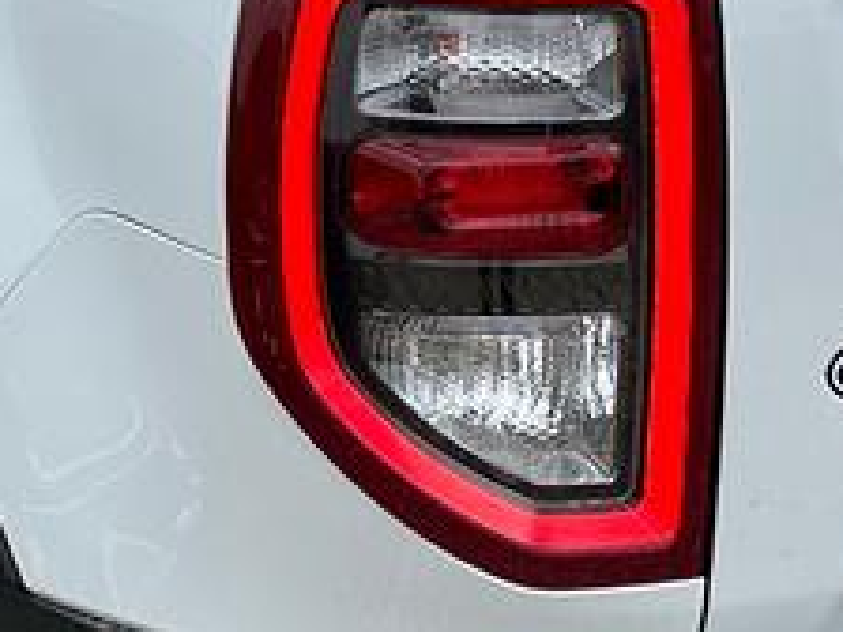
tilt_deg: -11.6
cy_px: -87
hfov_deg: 14.4
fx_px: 3336
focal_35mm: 137
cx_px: 538
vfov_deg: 10.7
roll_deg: +1.2
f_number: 1.78
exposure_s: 1/1562
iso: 80
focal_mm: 6.86
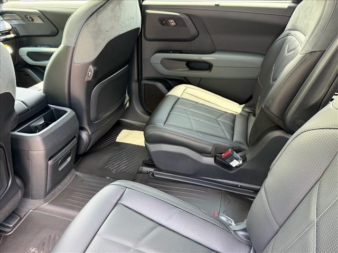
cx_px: 169
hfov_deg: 71.6
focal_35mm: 24
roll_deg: -2.0
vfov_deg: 56.8
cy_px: 126
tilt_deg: -31.7
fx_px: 234
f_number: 1.78
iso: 250
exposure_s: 1/60
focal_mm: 6.76
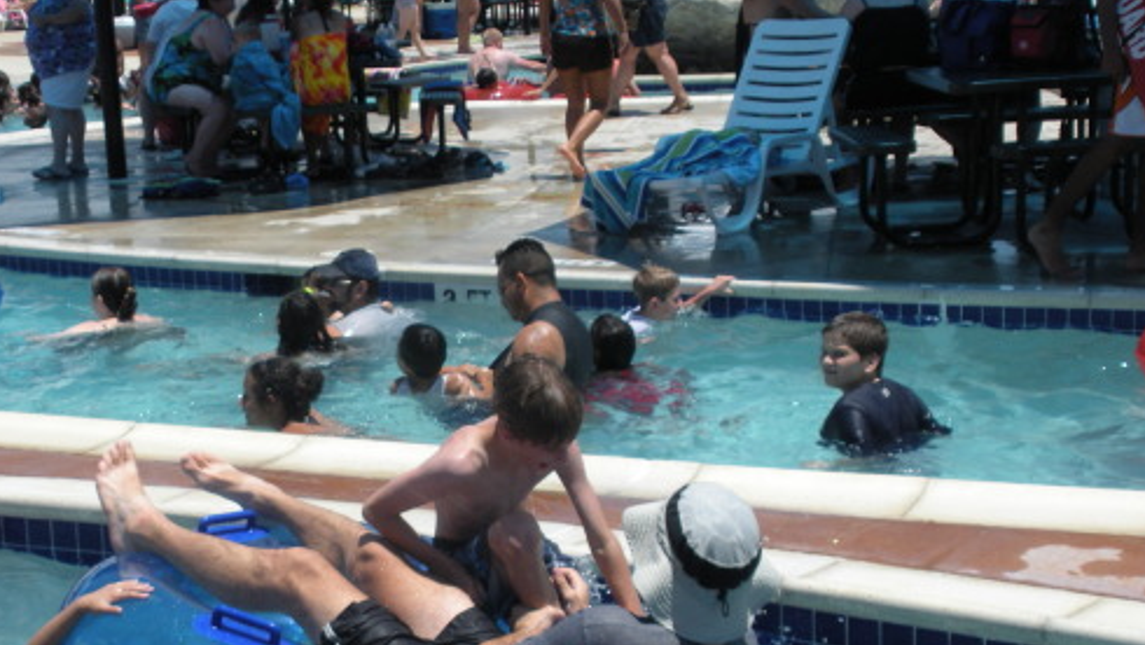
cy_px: 477
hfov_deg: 28.5
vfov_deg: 16.3
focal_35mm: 74
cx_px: 472
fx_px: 2247
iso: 64
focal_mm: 9.1
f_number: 4.4
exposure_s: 1/620
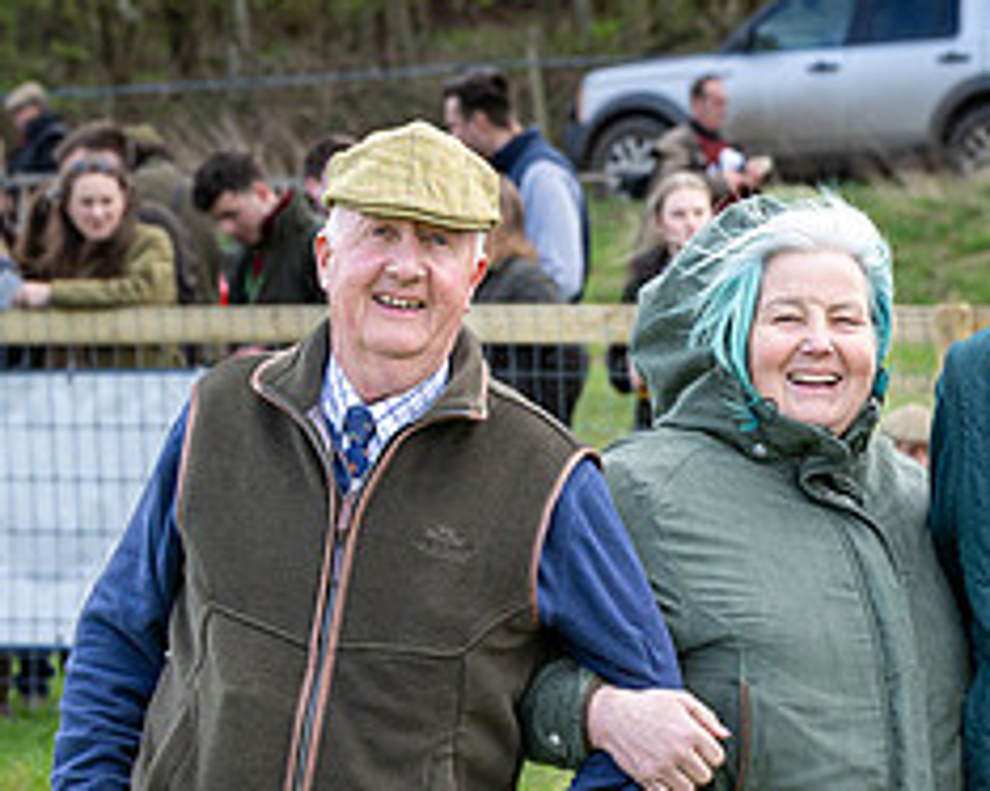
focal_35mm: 285
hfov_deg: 6.8
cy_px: 897
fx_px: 8347
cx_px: 781
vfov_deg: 5.4
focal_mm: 70
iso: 200
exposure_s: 1/320
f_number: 5
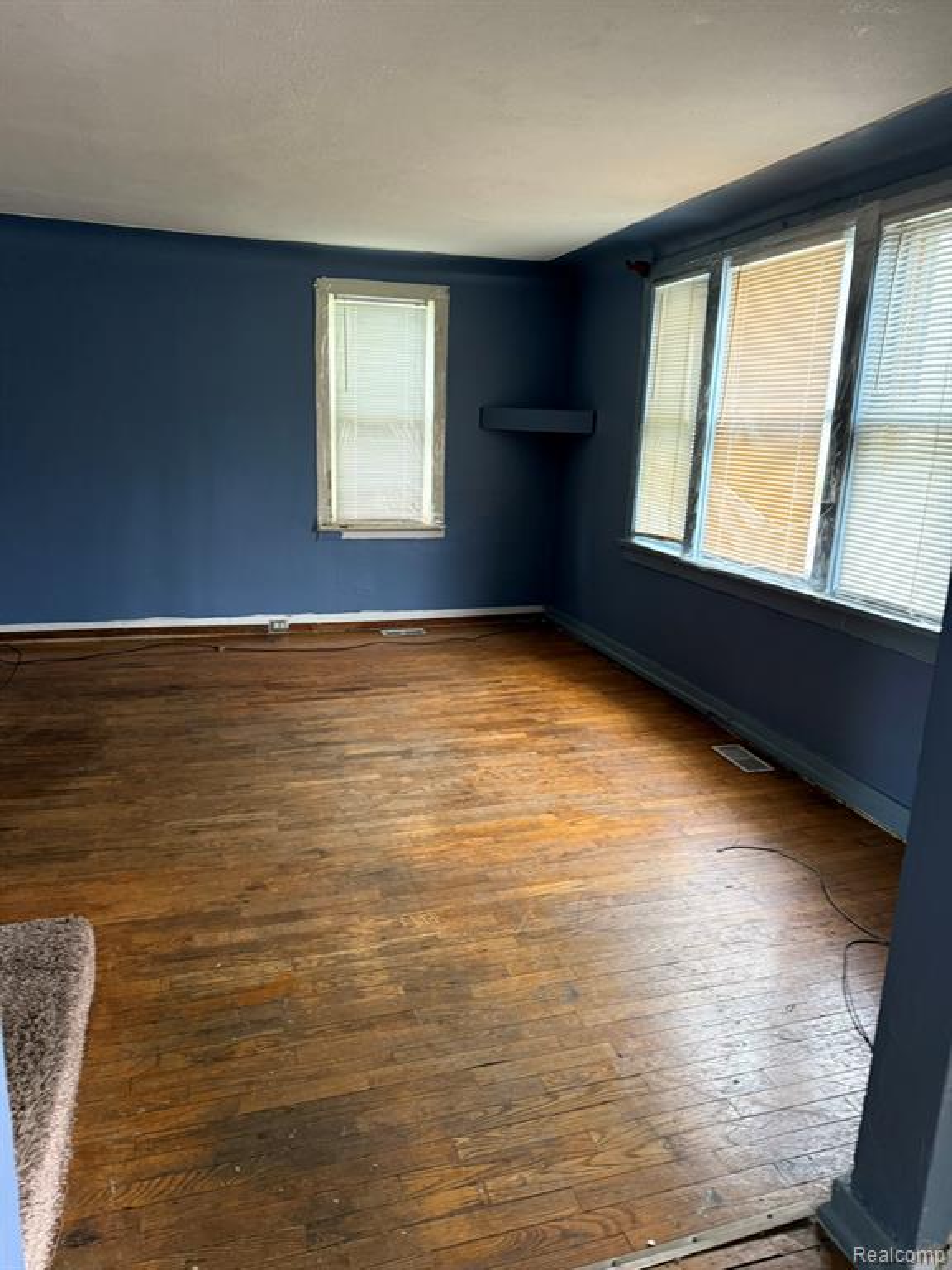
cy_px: 635
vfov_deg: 71.6
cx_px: 476
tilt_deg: -15.3
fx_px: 880
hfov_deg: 56.8
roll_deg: -2.8
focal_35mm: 24
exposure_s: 1/60
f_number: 1.78
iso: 320
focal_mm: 6.76
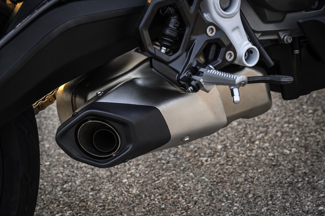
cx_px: 162
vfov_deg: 16.5
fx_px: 749
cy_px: 108
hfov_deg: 24.5
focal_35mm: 83
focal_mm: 83
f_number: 8
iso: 500
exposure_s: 1/25
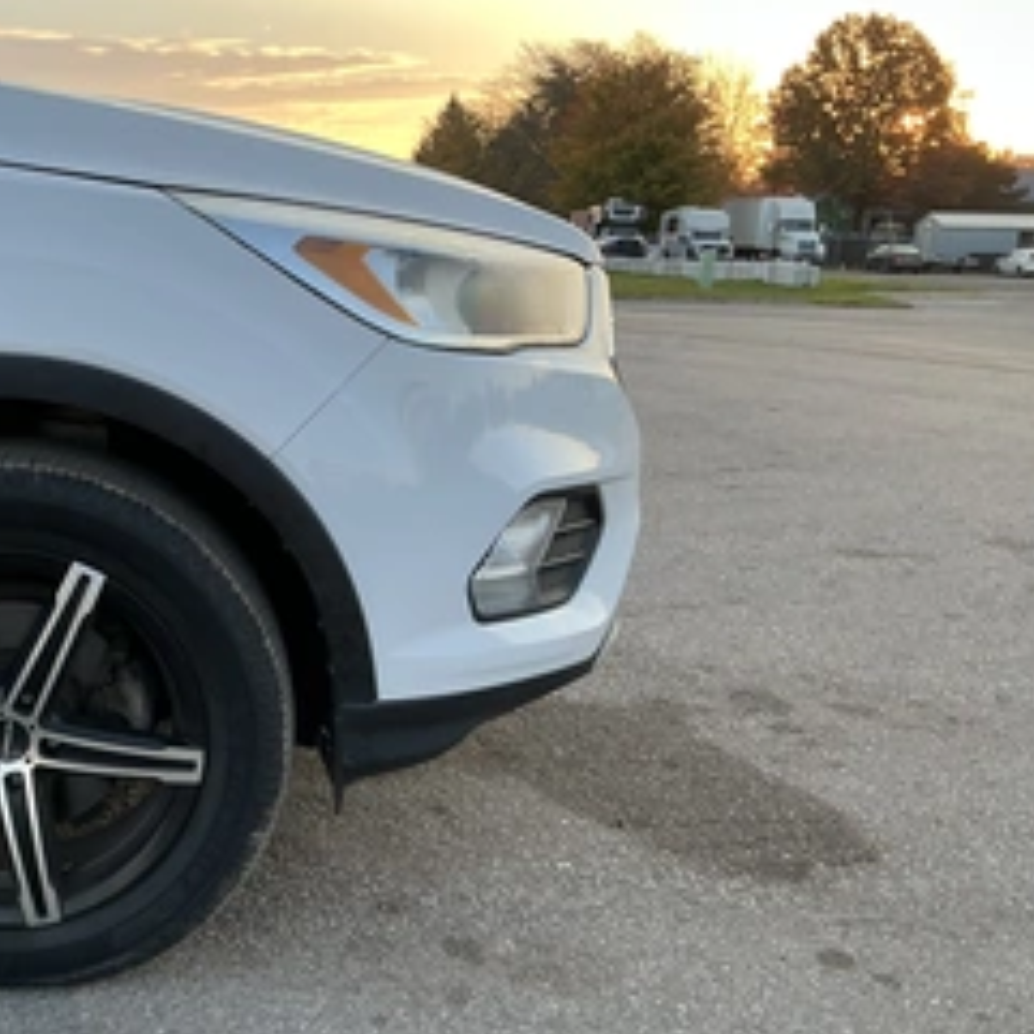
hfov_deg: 39.9
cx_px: 275
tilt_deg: -11.4
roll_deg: -0.8
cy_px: 553
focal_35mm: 41
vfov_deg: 40.9
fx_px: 1386
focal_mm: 3
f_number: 1.8
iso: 20
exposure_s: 1/143
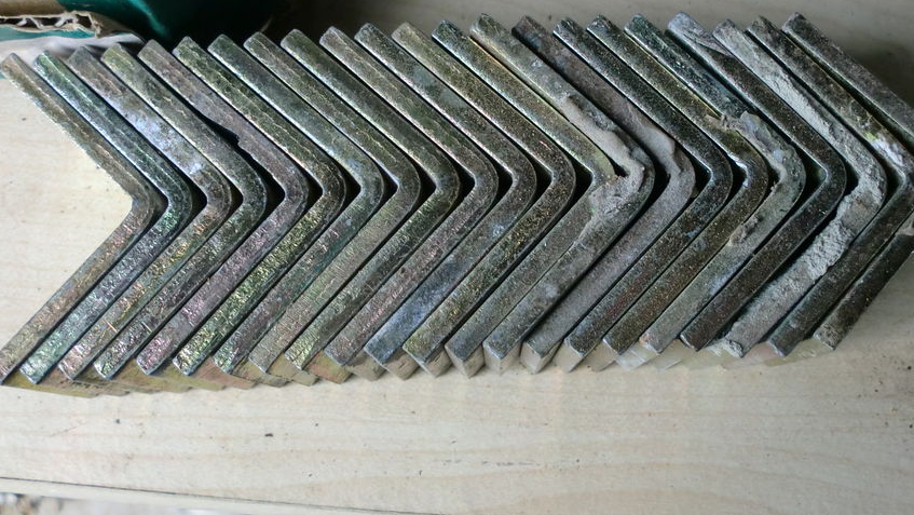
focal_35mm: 45
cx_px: 514
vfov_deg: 26.5
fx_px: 1091
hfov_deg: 45.4
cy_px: 235
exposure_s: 1/60
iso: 200
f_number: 3.1
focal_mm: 6.3
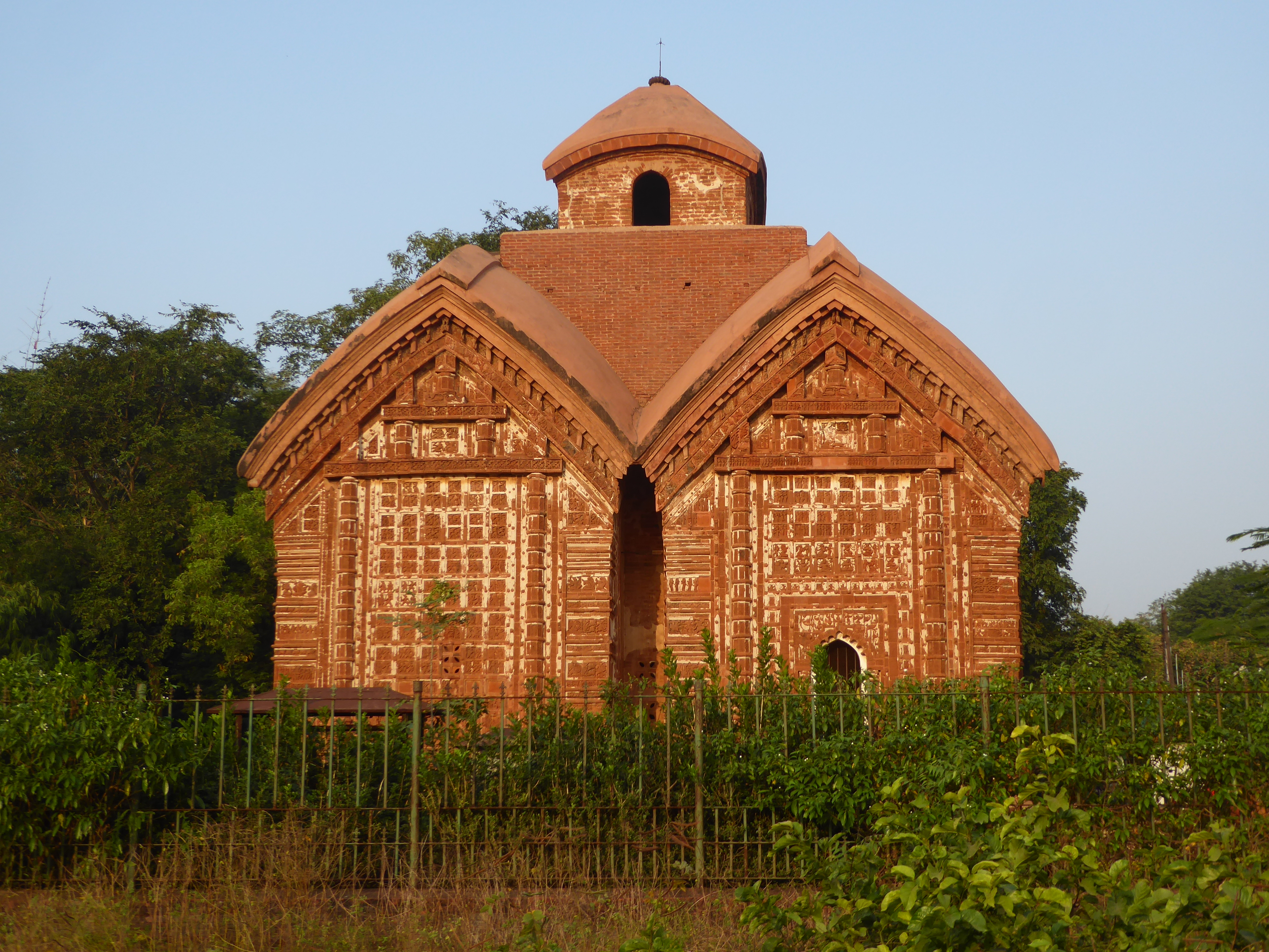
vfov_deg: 29.7
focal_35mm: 49
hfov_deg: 38.9
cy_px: 476
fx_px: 1796
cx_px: 634
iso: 80
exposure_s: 1/250
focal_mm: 8.4
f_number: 4
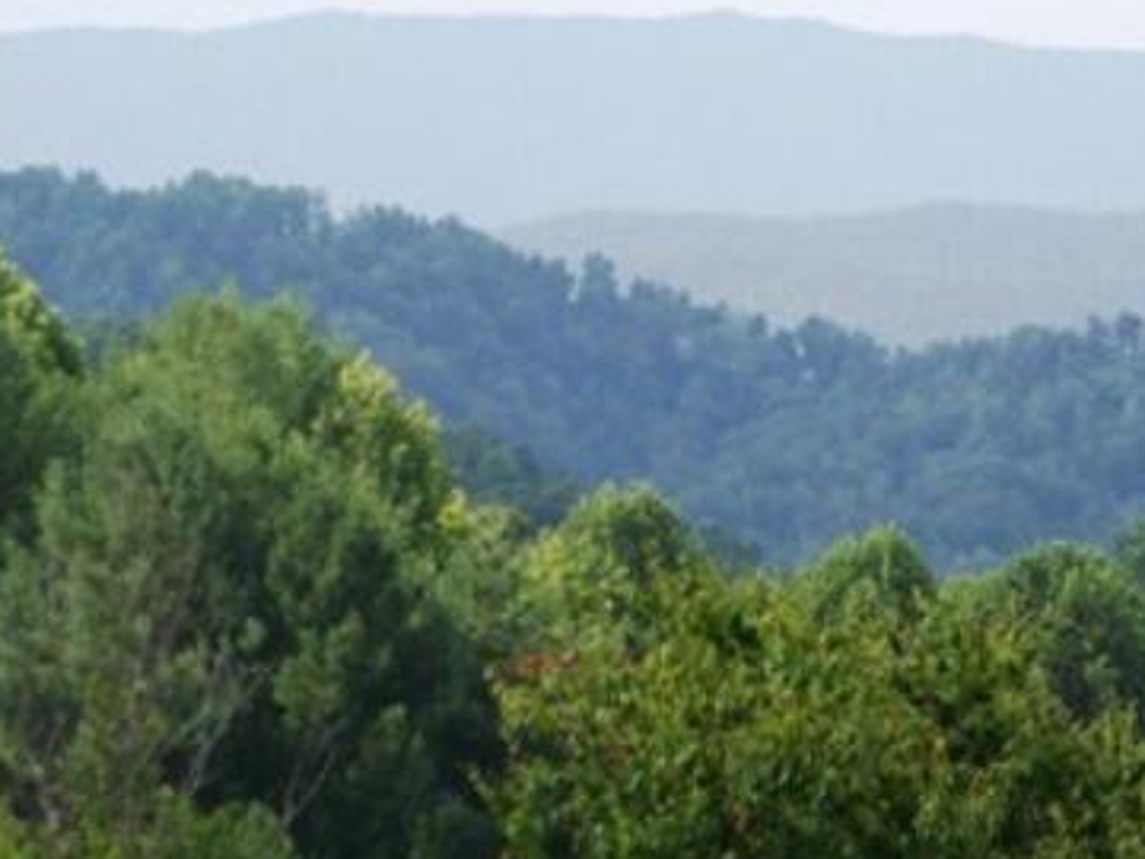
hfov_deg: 6.1
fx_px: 10816
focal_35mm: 327
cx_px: 884
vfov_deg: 4.5
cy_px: 286
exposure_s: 1/400
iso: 69
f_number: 3.6
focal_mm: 29.3
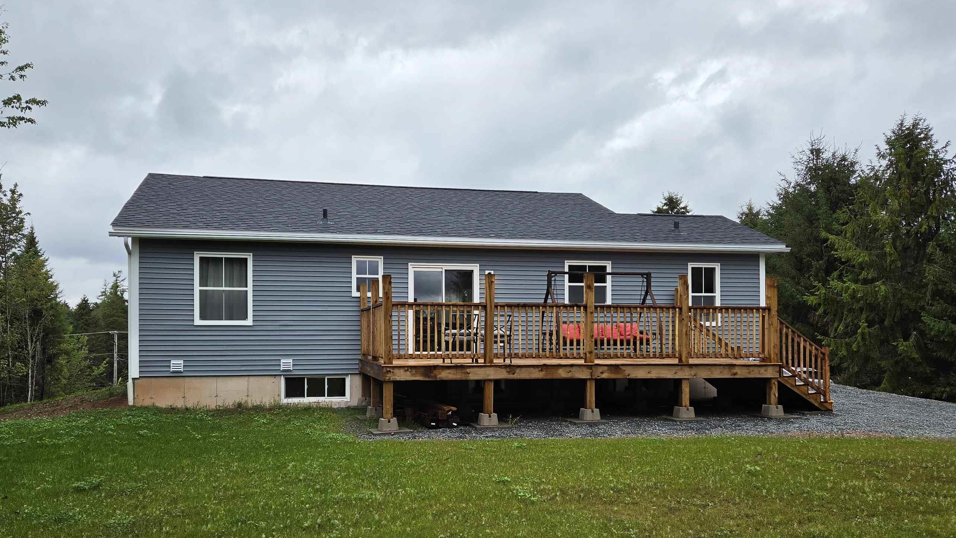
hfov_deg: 64.2
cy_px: 315
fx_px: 760
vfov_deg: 38.8
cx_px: 438
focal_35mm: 30
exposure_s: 1/1785
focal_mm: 5.4
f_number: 1.8
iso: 80
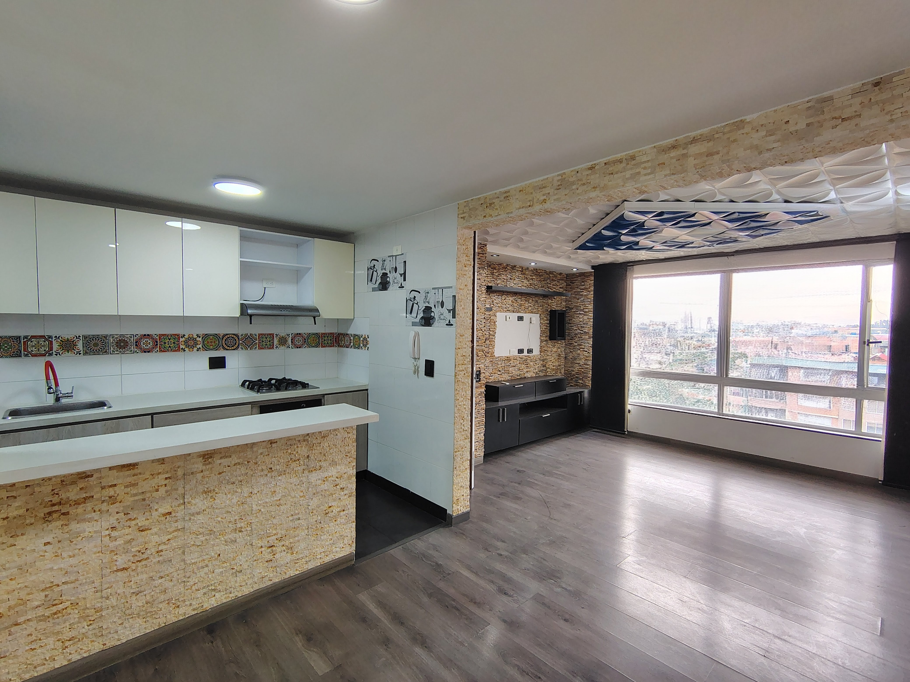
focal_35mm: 16
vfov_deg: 78.1
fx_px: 421
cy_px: 341
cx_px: 455
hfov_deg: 94.5
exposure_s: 1/60
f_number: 2.2
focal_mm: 2.13
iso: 262
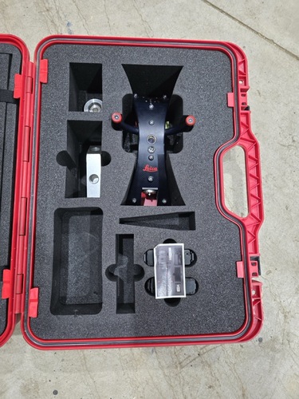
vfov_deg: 73.9
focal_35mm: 23
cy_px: 200
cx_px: 150
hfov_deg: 58.9
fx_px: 265
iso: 800
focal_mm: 6.3
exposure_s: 1/120
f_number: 1.7
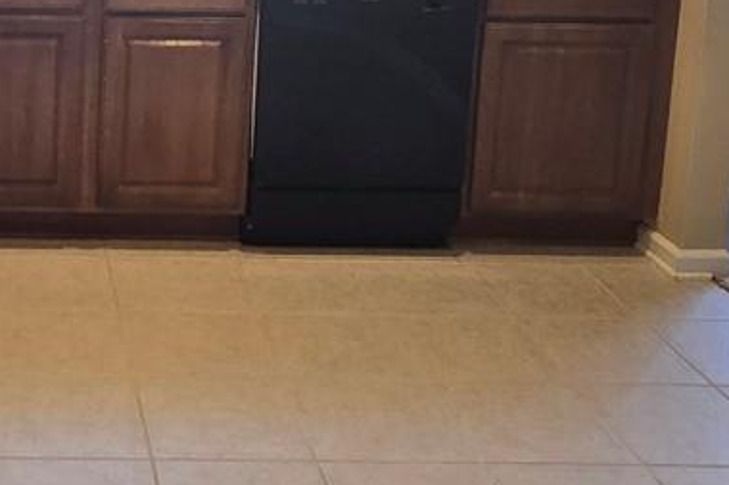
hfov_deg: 32.7
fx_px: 1154
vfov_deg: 22.5
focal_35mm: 57
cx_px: 27
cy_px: -42
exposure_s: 1/60
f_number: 2.2
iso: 125
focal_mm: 2.2
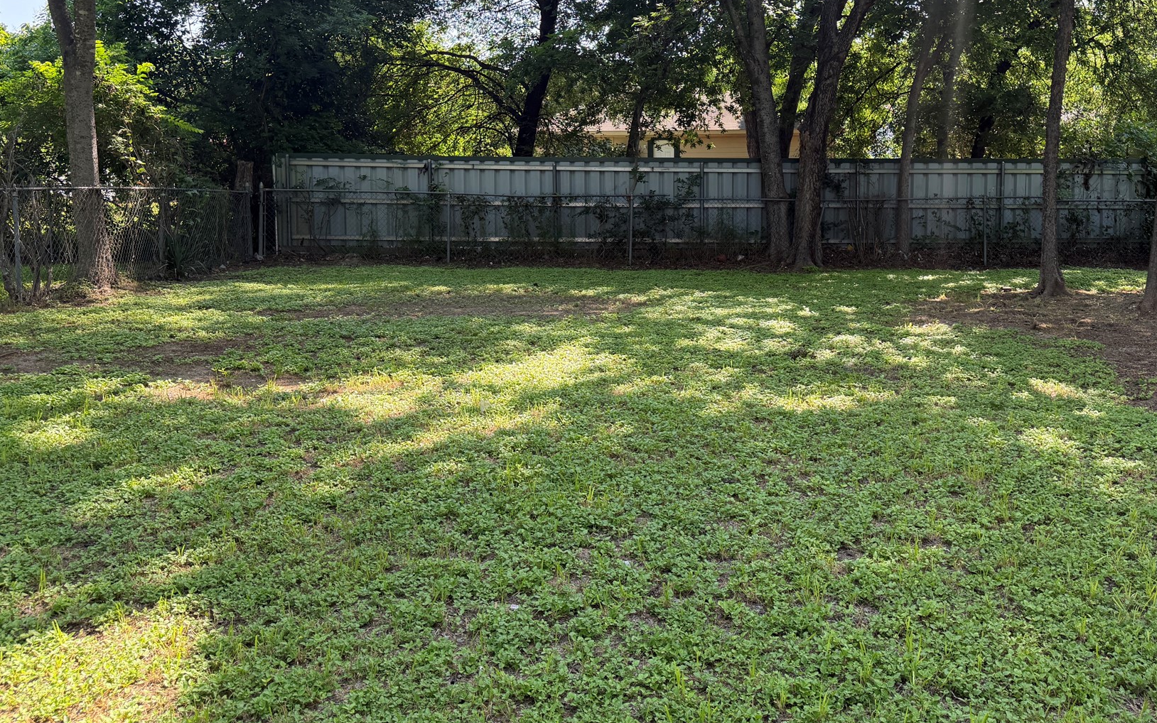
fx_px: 1009
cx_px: 647
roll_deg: +0.6
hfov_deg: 59.5
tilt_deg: -2.9
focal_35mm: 32
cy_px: 288
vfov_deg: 39.3
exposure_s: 1/735
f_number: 1.78
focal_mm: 6.76
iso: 100
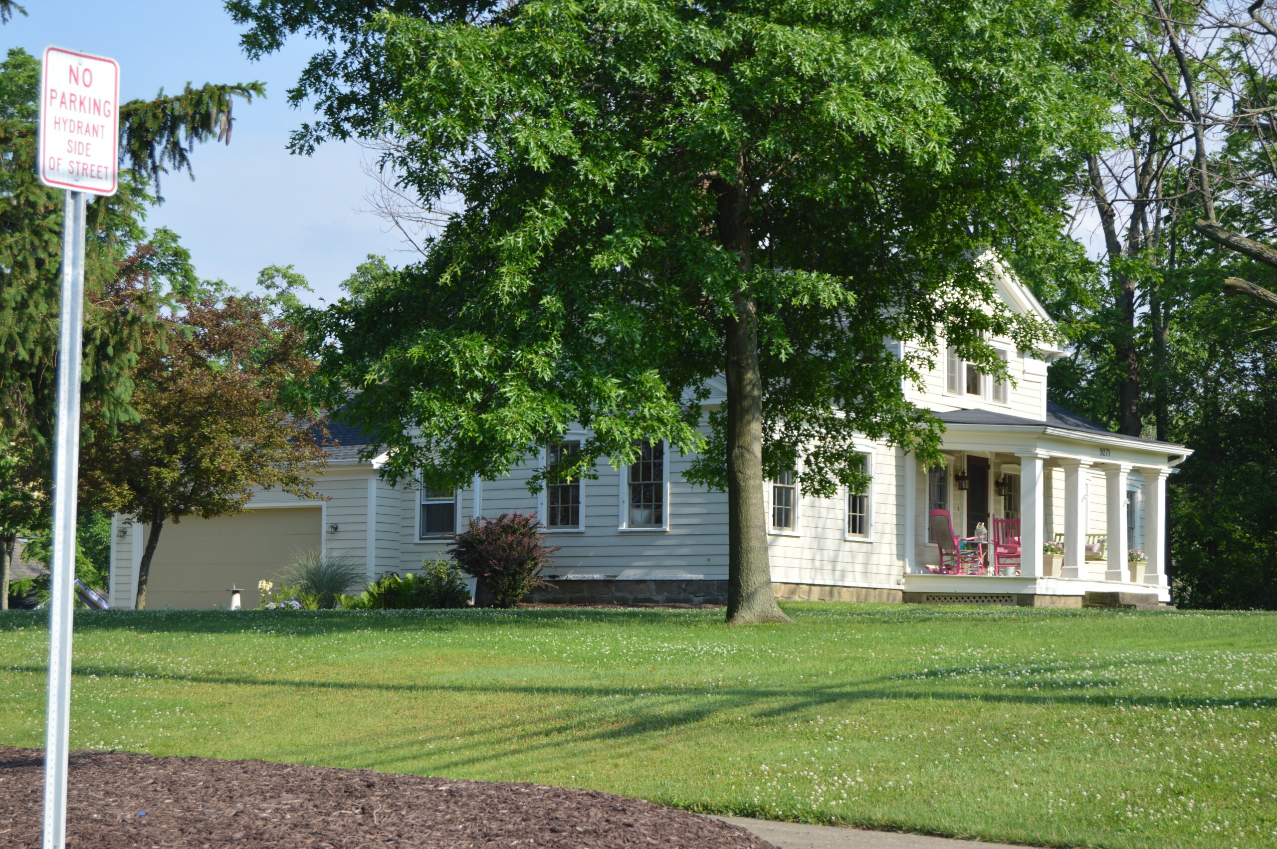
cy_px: 424
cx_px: 638
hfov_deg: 27.0
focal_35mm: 75
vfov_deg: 18.1
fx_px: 2658
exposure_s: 1/250
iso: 100
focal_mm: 50
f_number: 8
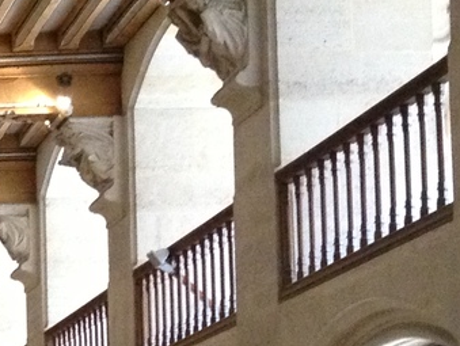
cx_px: -411
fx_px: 2195
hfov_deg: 11.0
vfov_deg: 8.9
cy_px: 429
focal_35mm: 165
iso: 320
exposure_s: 1/20
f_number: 2.4
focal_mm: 4.28
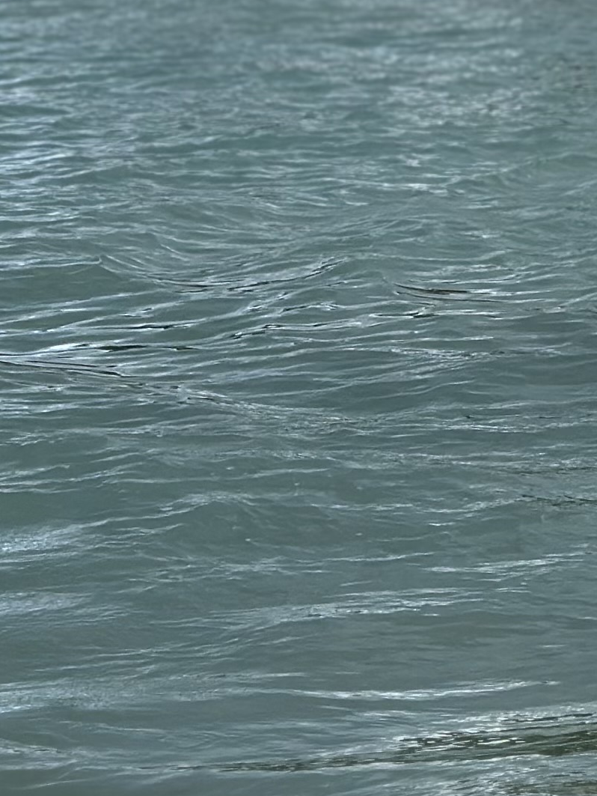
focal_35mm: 182
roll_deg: -1.2
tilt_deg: -2.3
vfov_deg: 10.7
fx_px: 4183
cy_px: -56
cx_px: 1094
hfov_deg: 7.9
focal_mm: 6.86
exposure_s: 1/3367
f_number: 1.78
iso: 80
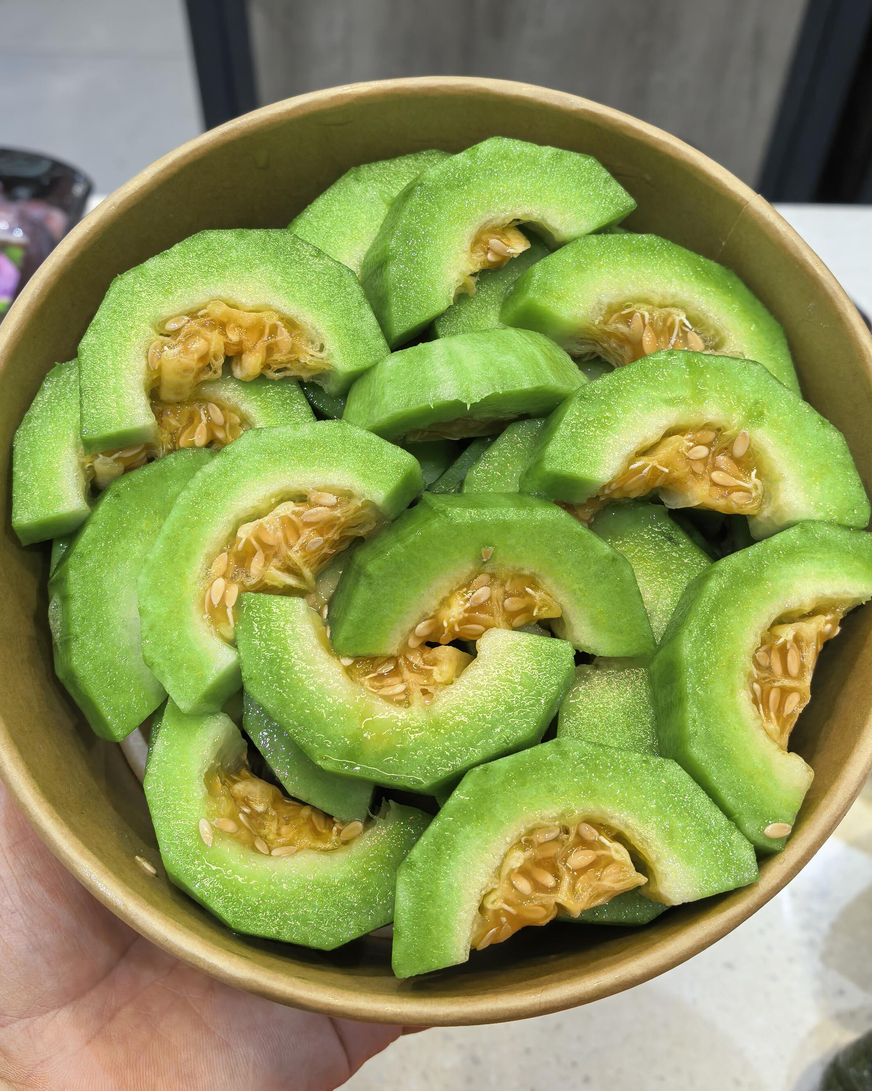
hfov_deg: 40.1
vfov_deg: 49.1
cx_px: 436
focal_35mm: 37
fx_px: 1194
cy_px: 537
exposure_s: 1/100
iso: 200
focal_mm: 8.5
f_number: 2.8
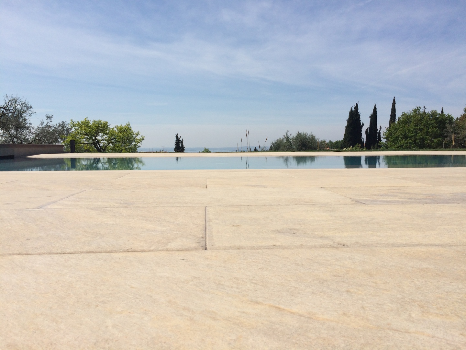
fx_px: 390
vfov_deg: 48.2
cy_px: 175
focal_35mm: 29
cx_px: 233
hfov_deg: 61.7
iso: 32
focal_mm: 4.15
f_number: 2.2
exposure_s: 1/4566
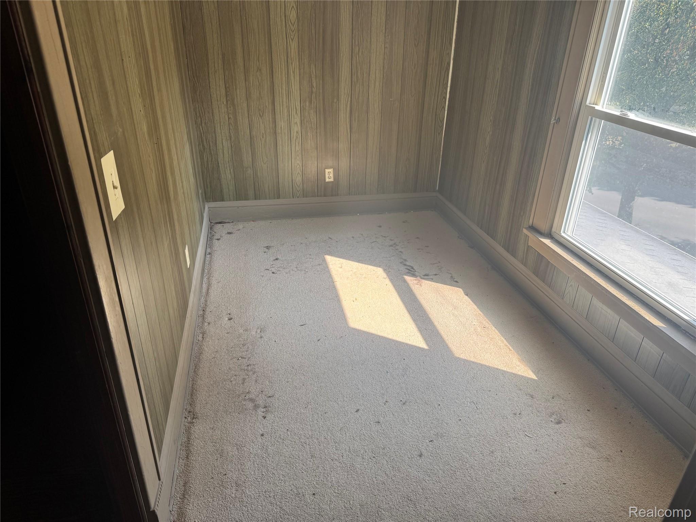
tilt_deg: -27.3
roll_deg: -1.1
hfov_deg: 71.6
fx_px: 483
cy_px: 261
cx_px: 348
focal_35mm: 24
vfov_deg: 56.8
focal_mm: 6.76
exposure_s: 1/208
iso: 80
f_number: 1.78
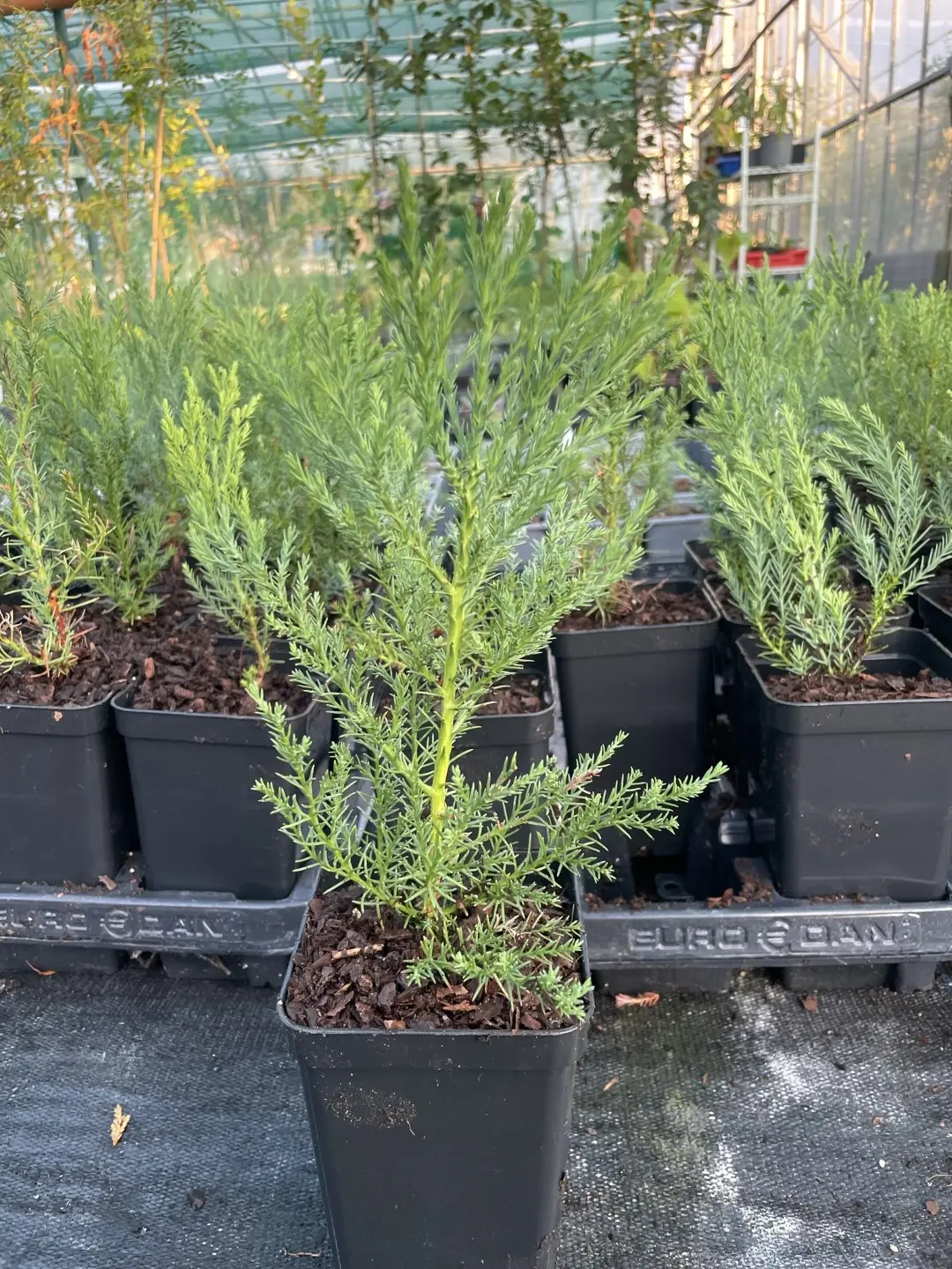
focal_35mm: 26
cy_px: 634
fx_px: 953
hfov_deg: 53.1
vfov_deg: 67.3
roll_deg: +3.4
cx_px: 476
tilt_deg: -20.7
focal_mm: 4.2
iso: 100
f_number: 1.6
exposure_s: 1/121
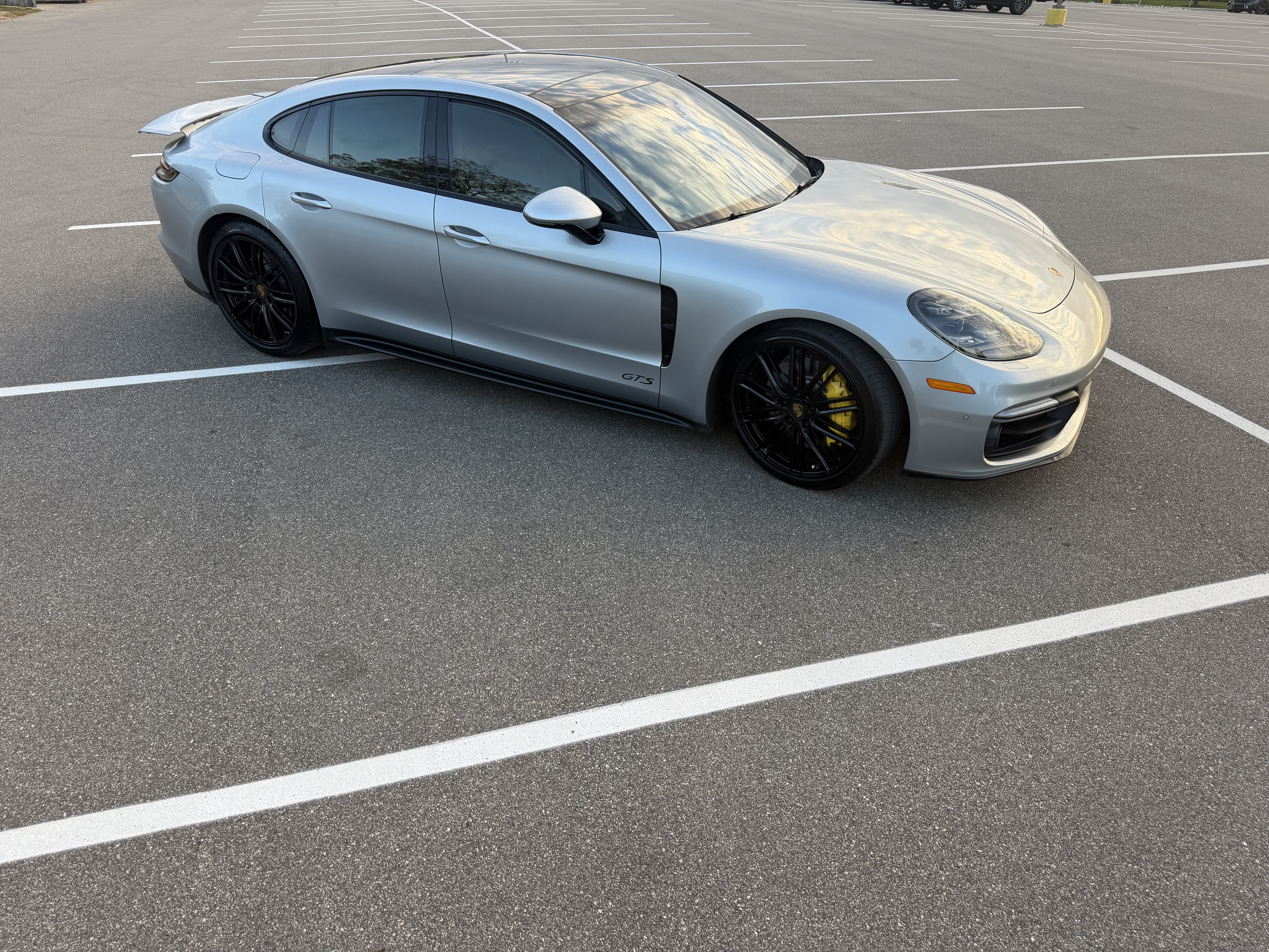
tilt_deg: -30.0
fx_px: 880
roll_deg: -2.4
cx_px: 634
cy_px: 476
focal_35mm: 24
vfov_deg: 56.8
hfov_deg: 71.6
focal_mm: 6.76
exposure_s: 1/332
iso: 80
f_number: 1.78
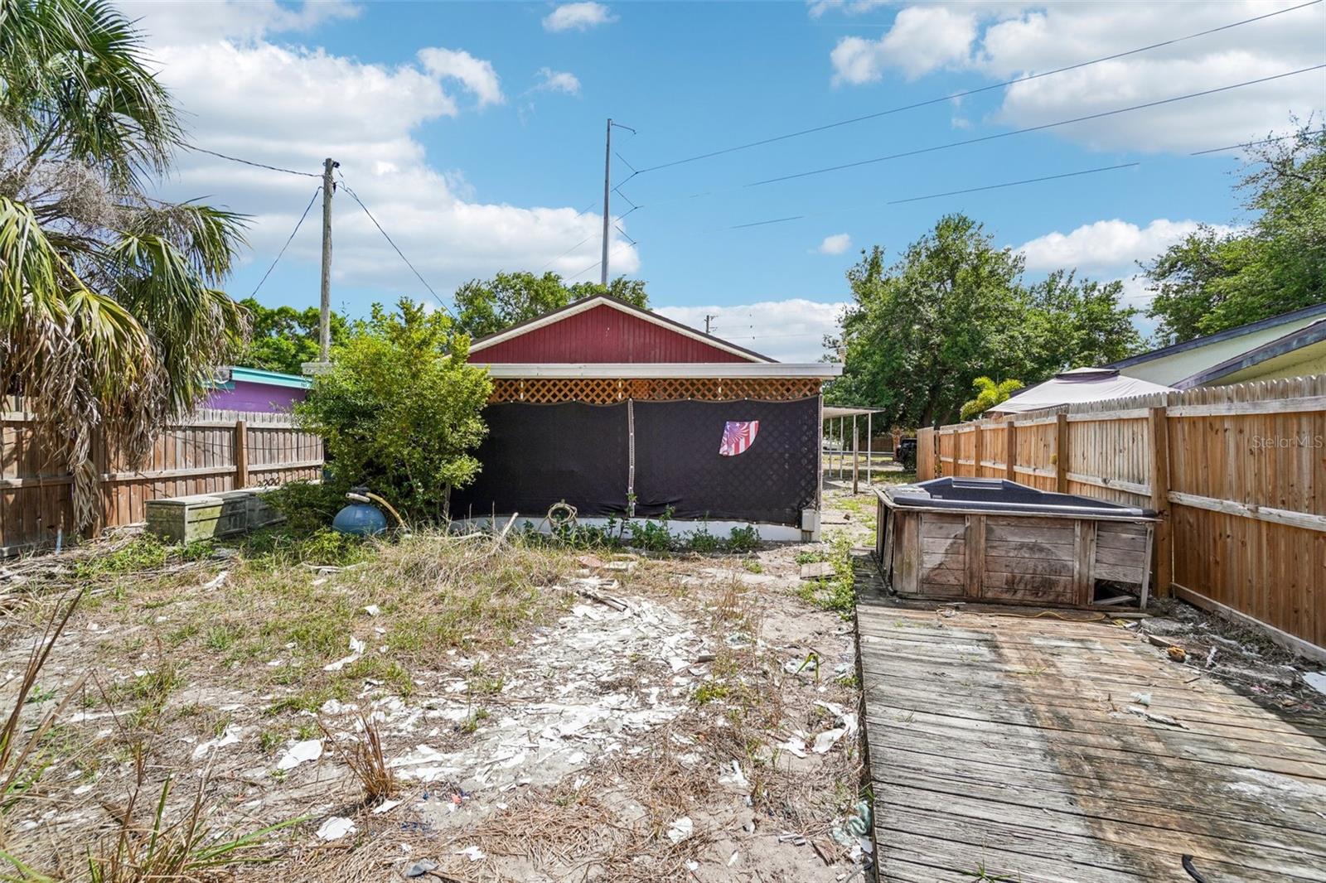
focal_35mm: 15
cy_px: 442
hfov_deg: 100.4
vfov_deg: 77.3
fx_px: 552
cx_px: 663
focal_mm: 10
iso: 100
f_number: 8
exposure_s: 1/250
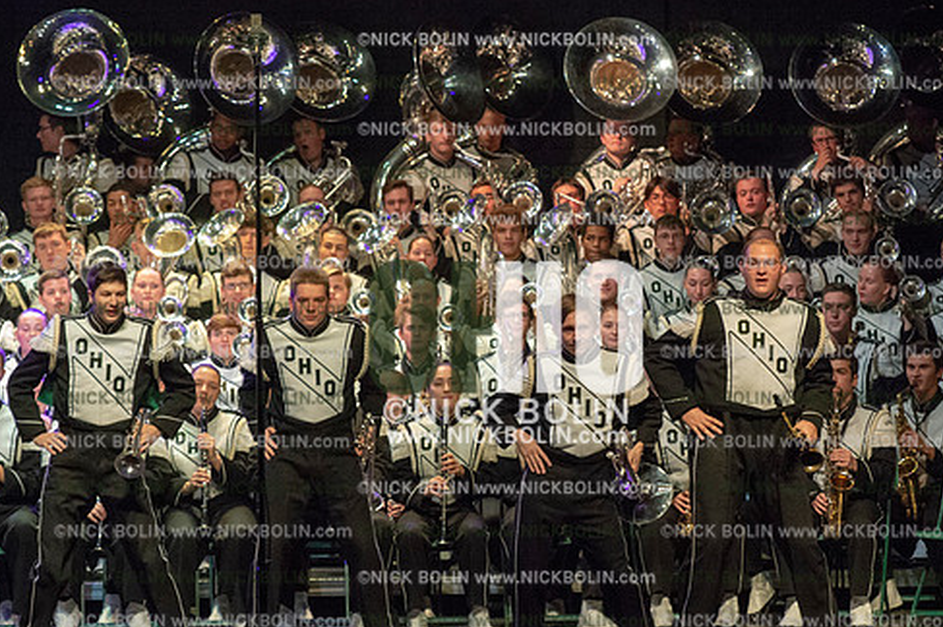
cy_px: 352
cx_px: 505
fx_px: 6230
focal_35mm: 238
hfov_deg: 8.7
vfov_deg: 5.8
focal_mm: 200
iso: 8000
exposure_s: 1/400
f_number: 5.6
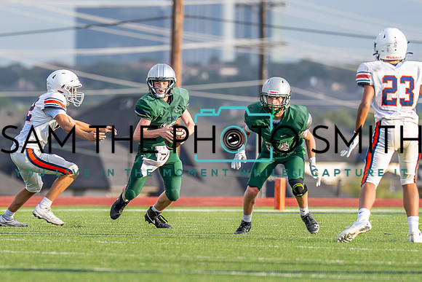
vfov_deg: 2.1
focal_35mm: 655
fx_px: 7685
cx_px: 161
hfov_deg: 3.1
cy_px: 131
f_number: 2.8
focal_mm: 200
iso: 160
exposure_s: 1/1000
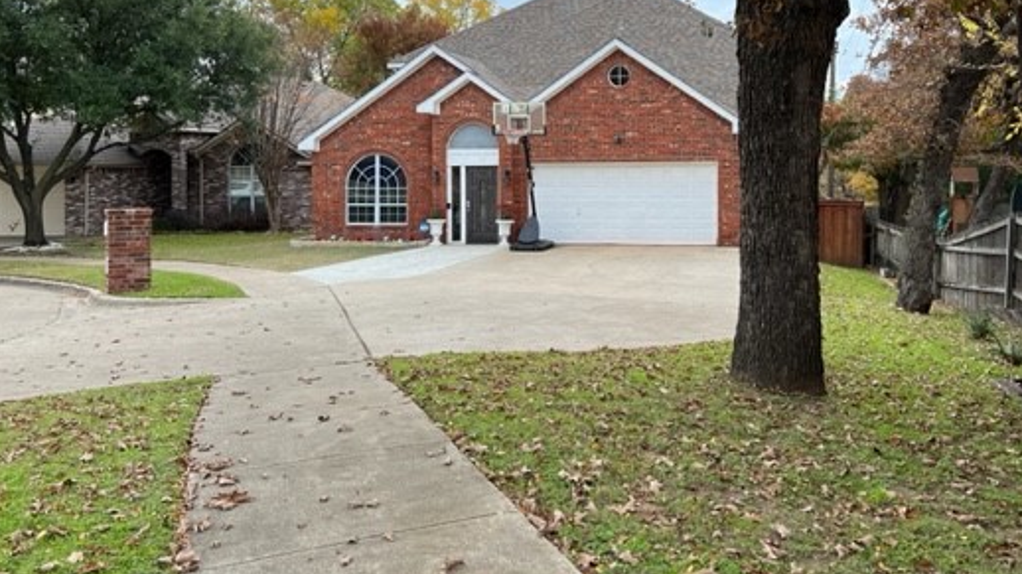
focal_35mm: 35
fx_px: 948
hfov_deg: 56.2
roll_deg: +0.6
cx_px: 614
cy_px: 166
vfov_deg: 33.2
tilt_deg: +0.6
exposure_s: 1/853
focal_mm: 5.7
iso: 50
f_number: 1.5
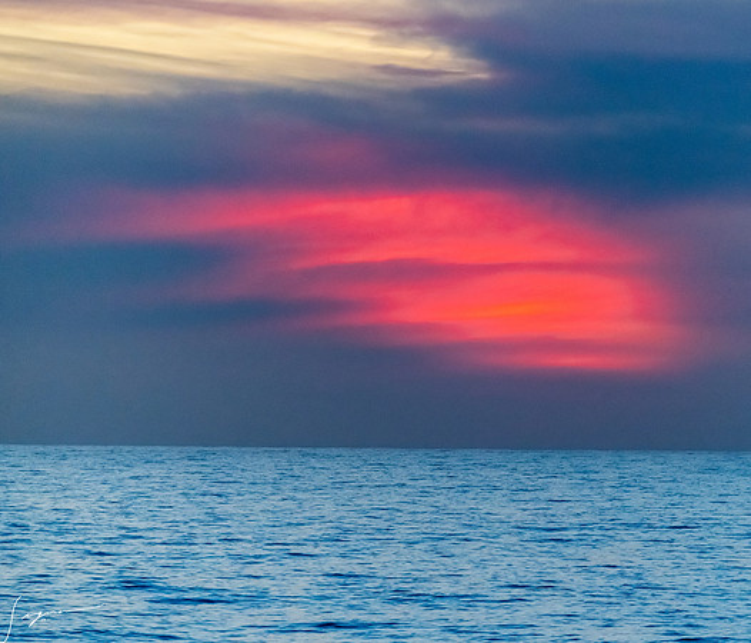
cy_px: 328
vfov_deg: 4.3
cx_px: 476
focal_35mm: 378
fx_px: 8644
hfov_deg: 5.0
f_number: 4
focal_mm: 300
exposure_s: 1/800
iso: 5000
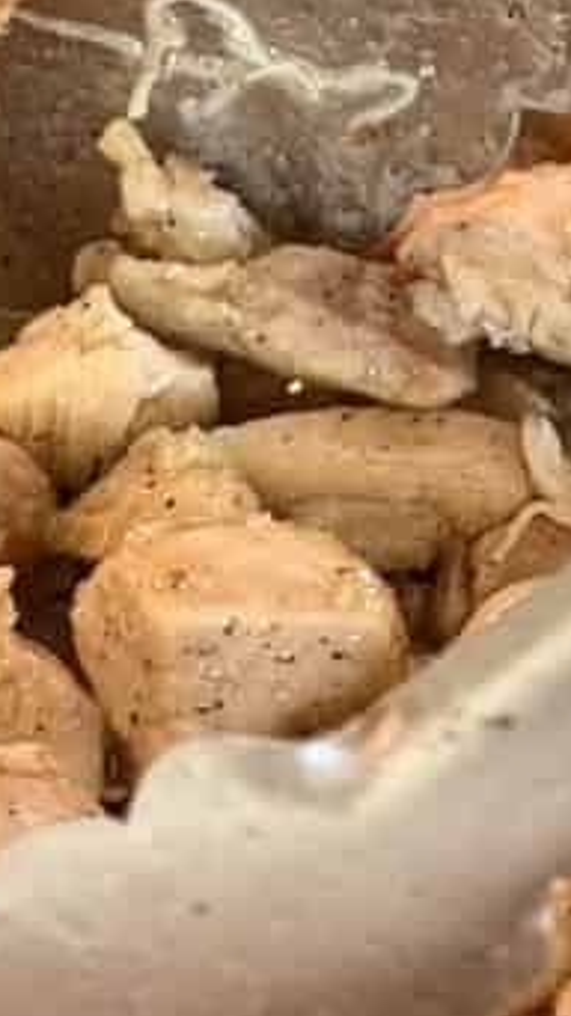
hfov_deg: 4.9
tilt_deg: -52.2
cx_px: 556
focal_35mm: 245
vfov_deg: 8.8
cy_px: 351
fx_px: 6604
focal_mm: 6.76
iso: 125
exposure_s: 1/60
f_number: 1.78
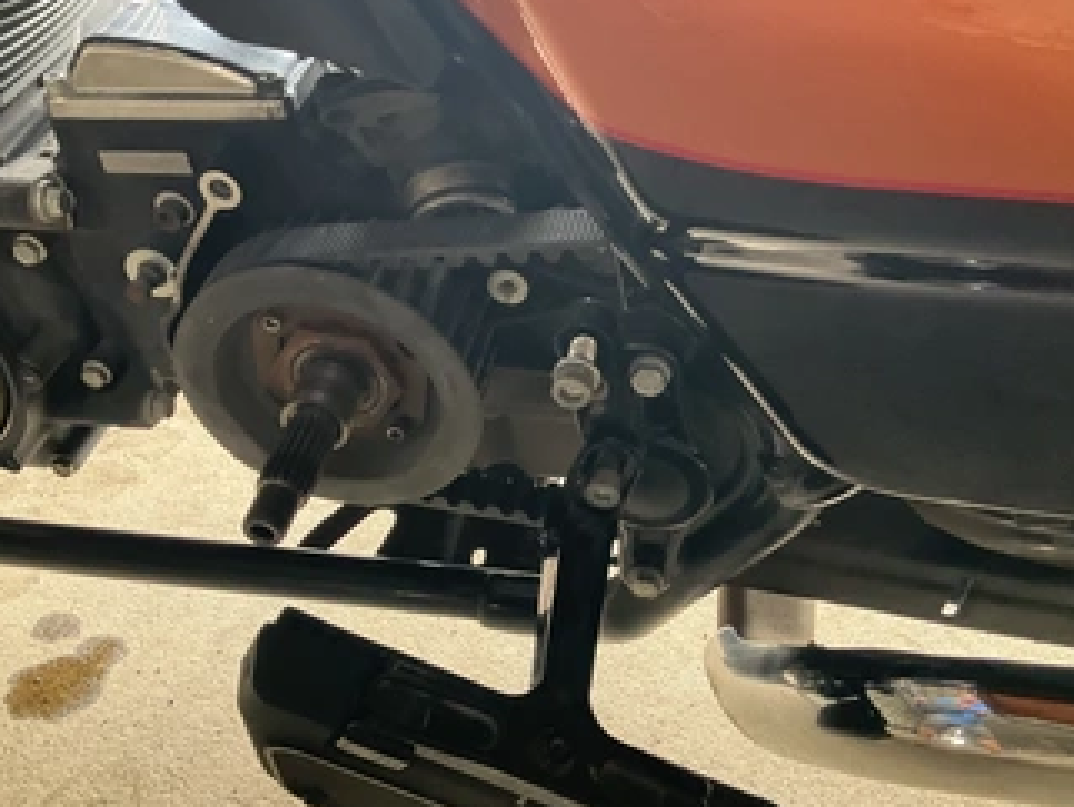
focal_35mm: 36
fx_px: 1118
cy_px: 383
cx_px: 550
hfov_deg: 51.3
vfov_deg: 39.7
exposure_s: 1/60
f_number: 1.8
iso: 160
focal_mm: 3
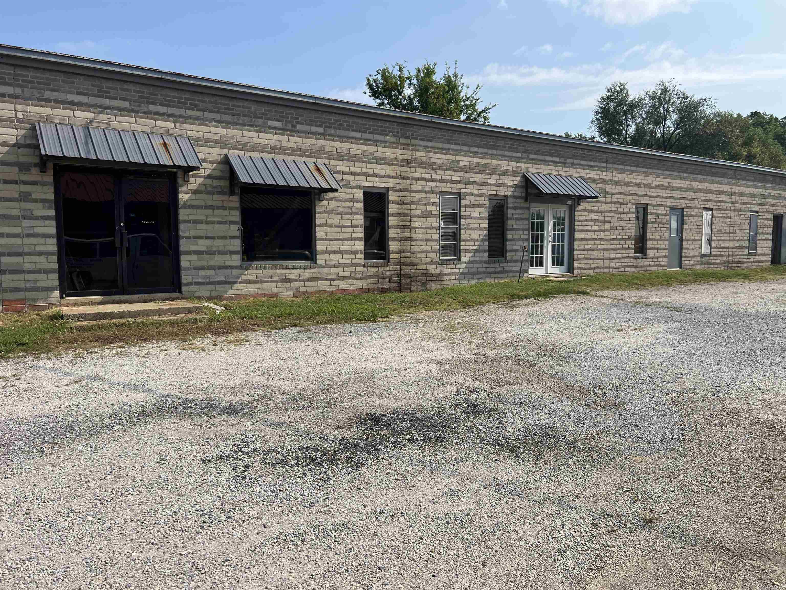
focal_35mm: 26
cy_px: 295
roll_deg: +0.8
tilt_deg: -2.9
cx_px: 393
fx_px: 590
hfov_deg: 67.3
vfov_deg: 53.1
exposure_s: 1/5587
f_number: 1.5
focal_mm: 5.7
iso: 50
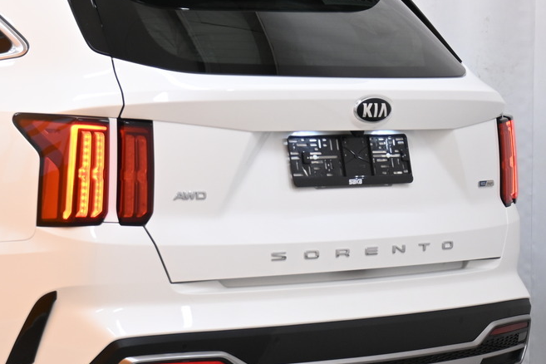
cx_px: 30
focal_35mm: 111
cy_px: 186
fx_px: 1683
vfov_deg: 12.3
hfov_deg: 18.1
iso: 400
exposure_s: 1/40
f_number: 4.8
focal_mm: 30
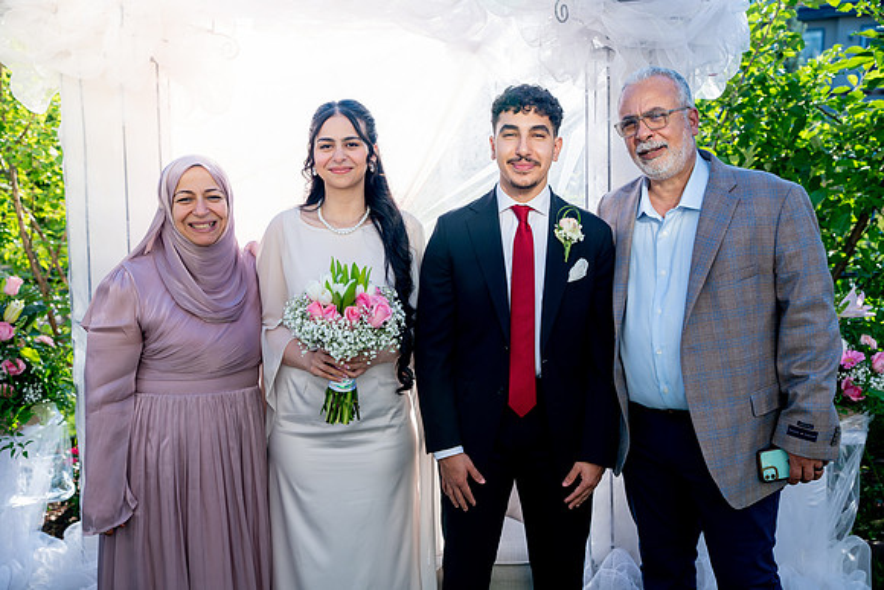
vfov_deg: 35.1
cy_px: 295
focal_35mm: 38
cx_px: 442
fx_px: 933
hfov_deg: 50.7
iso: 200
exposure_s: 1/500
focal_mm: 38
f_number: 3.5
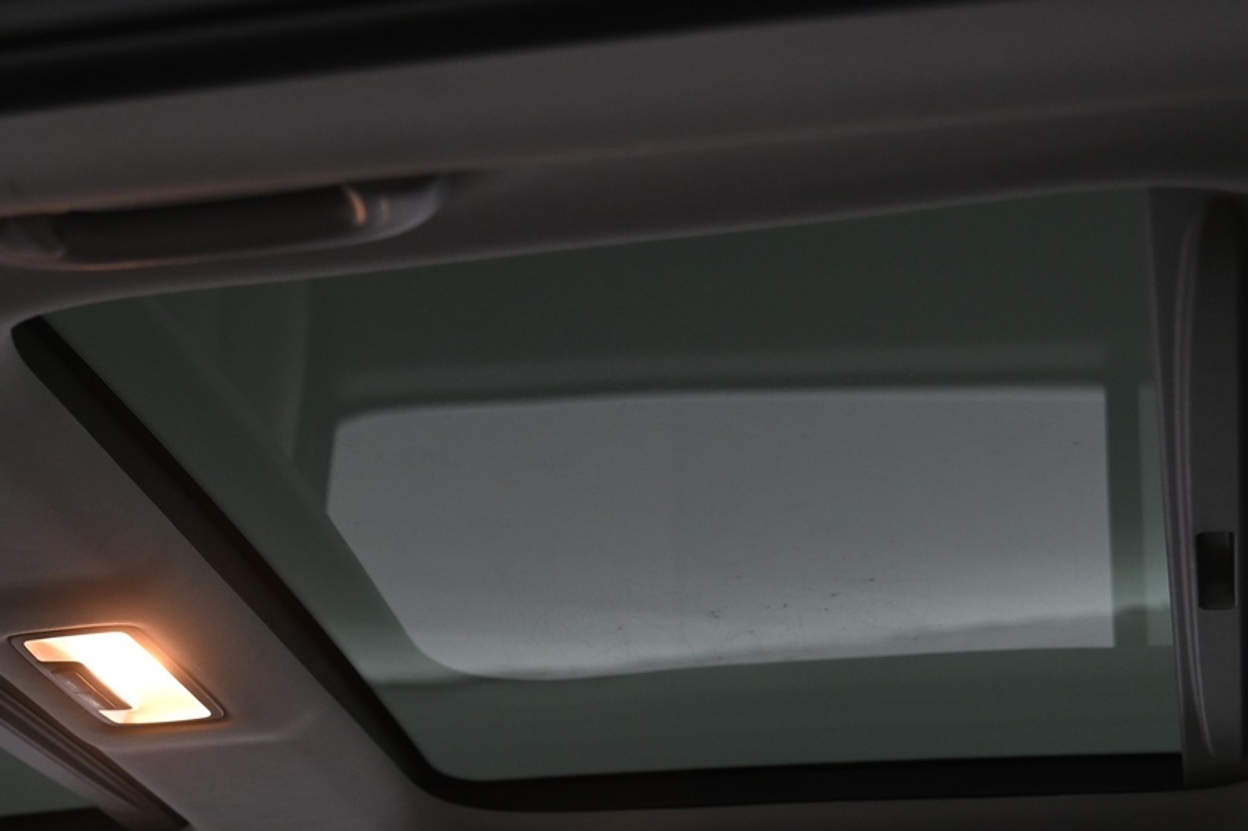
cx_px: 374
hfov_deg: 27.5
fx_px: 2530
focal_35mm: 73
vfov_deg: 18.3
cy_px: 760
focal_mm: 38
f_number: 4
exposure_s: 1/30
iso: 1000
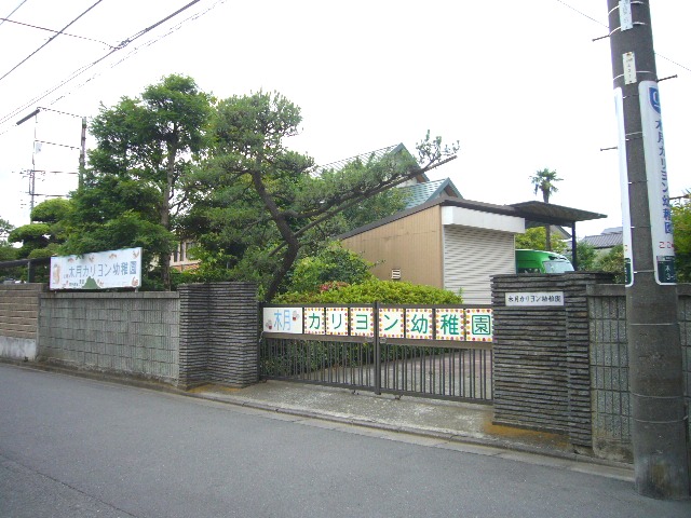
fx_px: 559
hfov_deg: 63.4
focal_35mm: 28
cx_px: 346
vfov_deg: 49.7
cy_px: 259
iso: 80
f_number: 2.8
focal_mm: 4.6
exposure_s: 1/320
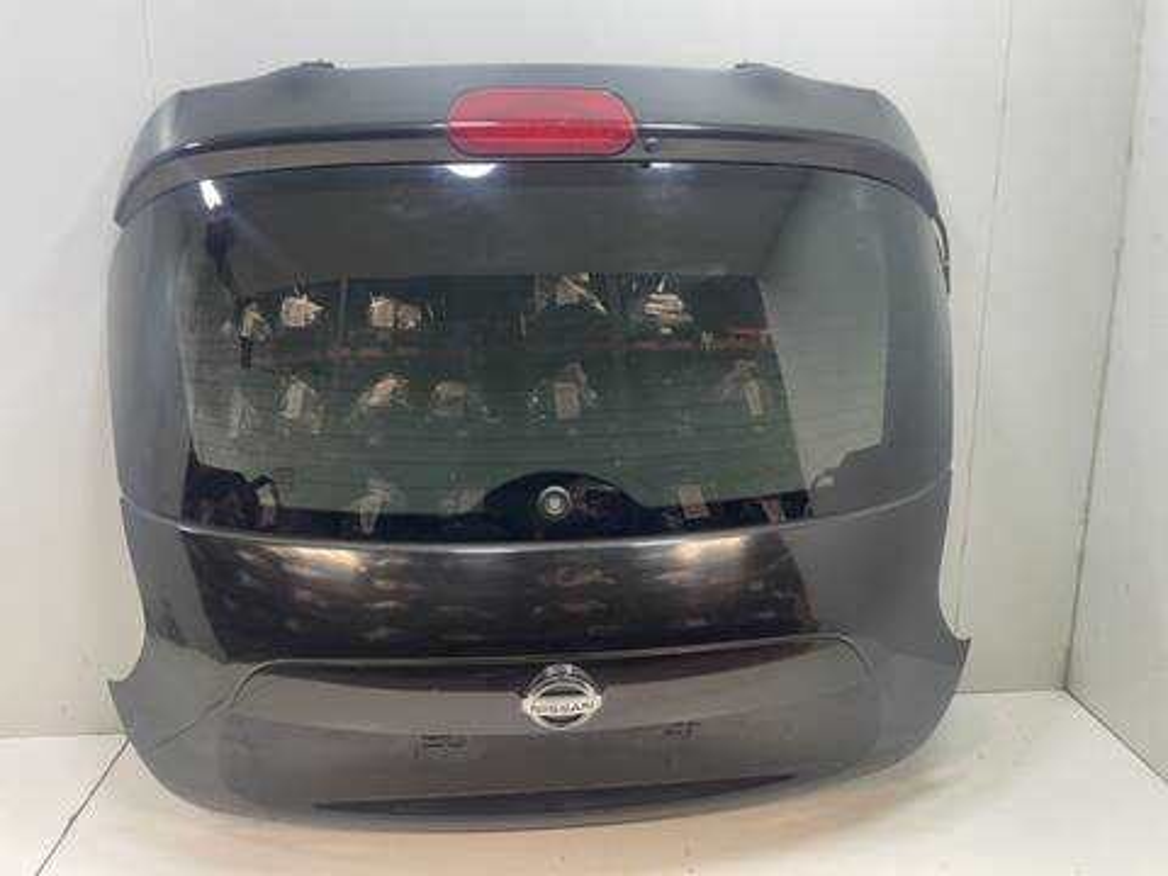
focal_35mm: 26
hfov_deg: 67.3
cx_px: 584
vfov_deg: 53.1
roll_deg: +1.4
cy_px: 438
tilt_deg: -14.1
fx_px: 877
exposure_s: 1/50
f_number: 1.6
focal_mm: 4.2
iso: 125
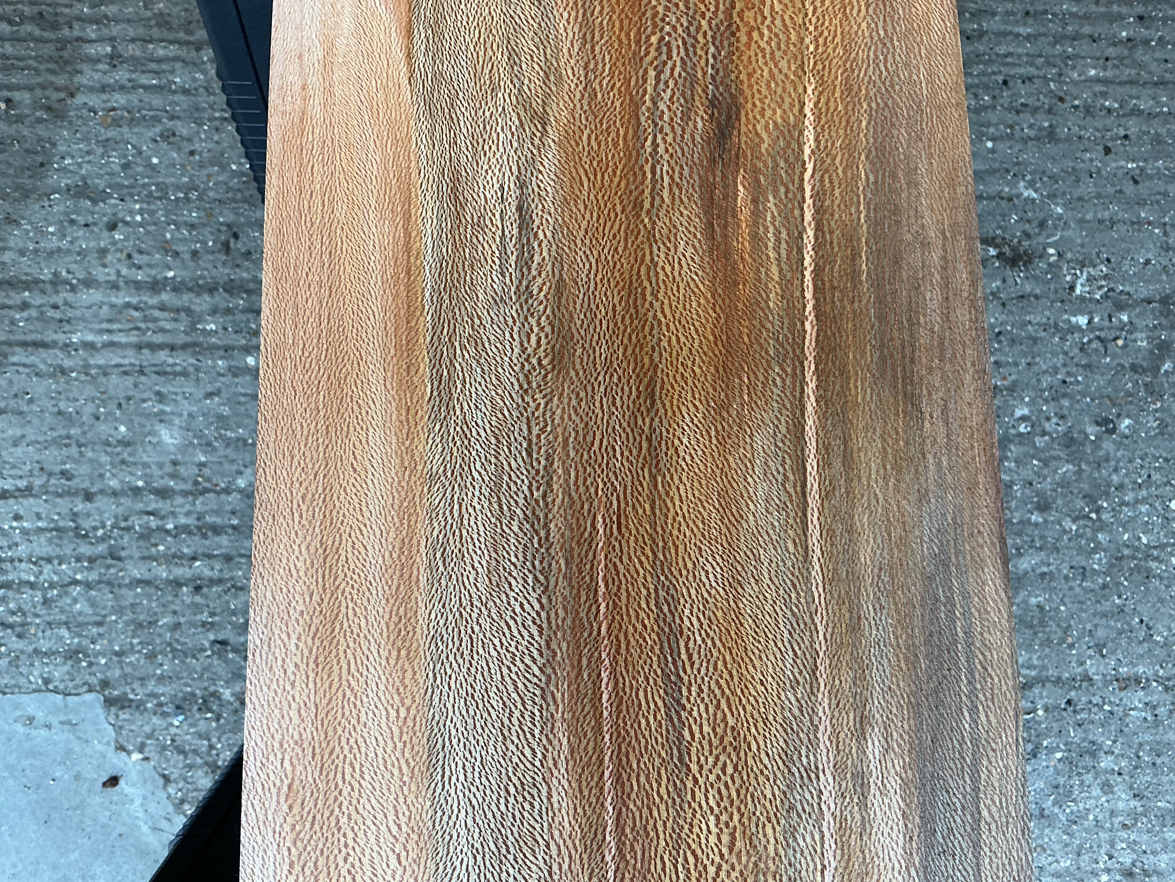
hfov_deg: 61.7
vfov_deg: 48.2
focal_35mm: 29
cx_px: 588
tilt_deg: -80.2
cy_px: 441
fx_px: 984
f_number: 1.8
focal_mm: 3
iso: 32
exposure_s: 1/120
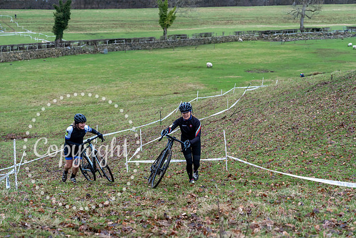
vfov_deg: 19.5
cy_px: 119
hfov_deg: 28.8
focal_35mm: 70
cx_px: 178
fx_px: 692
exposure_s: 1/1000
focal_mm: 70
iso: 1250
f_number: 3.5
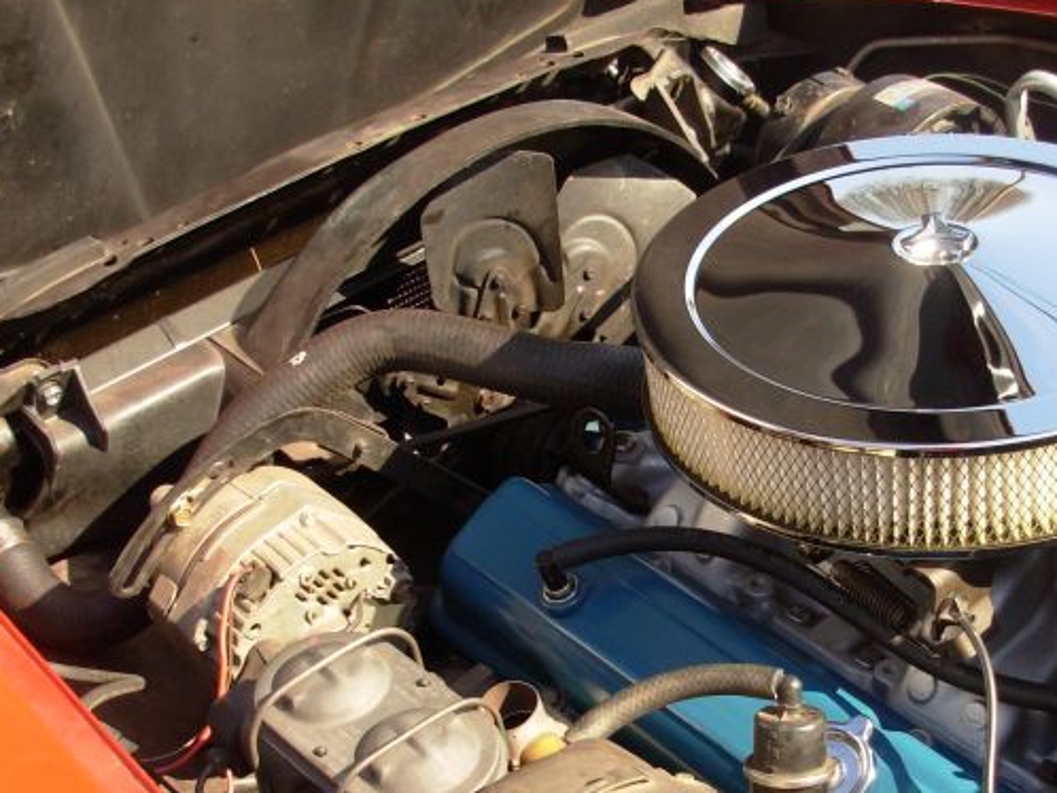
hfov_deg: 31.3
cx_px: 753
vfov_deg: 23.9
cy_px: 547
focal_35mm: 61
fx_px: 1864
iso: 50
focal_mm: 6.3
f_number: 2.9
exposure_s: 1/352
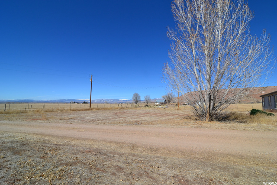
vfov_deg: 72.1
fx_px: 127
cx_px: 138
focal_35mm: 16
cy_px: 92
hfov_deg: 95.0
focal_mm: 11
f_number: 11
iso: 360
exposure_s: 1/500
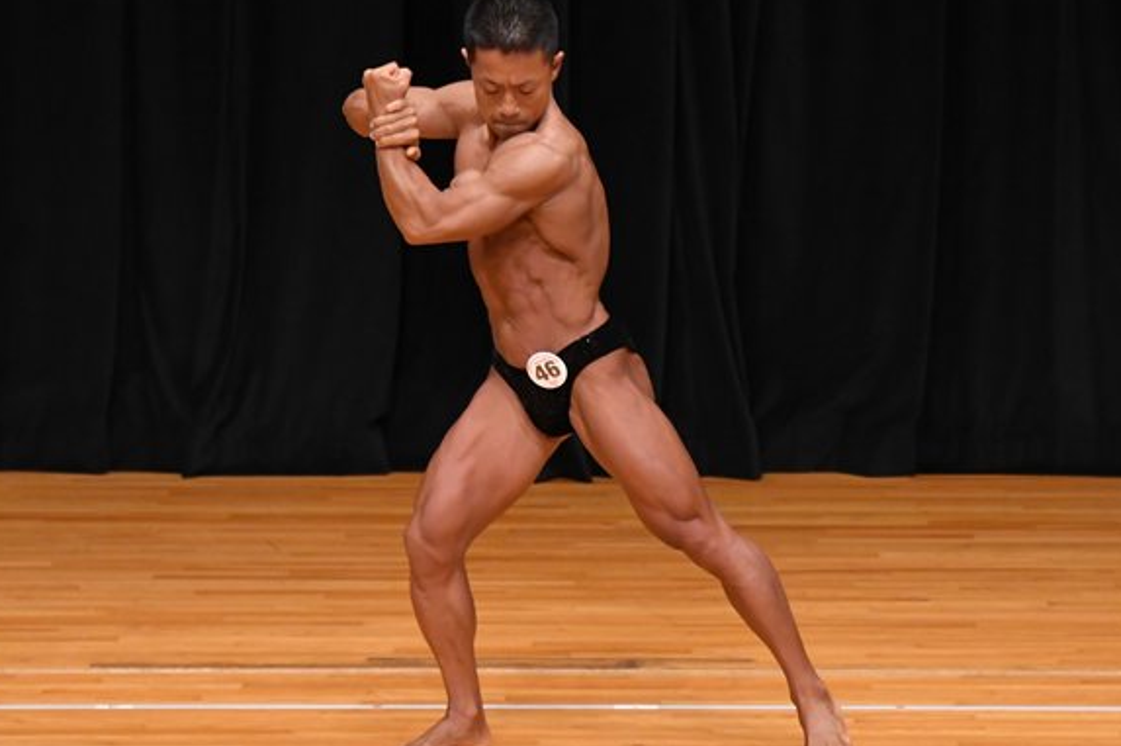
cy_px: 384
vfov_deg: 3.4
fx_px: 12631
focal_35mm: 406
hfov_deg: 5.1
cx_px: 637
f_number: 5.6
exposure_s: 1/400
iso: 3200
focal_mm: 200
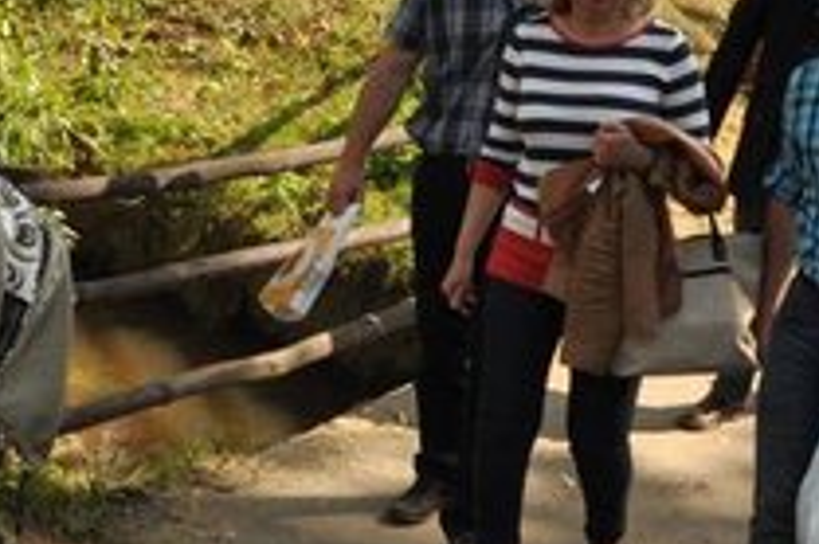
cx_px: 225
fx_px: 1909
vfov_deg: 16.2
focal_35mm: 84
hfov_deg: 24.0
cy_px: 249
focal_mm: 18
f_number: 18
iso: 400
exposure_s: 1/200
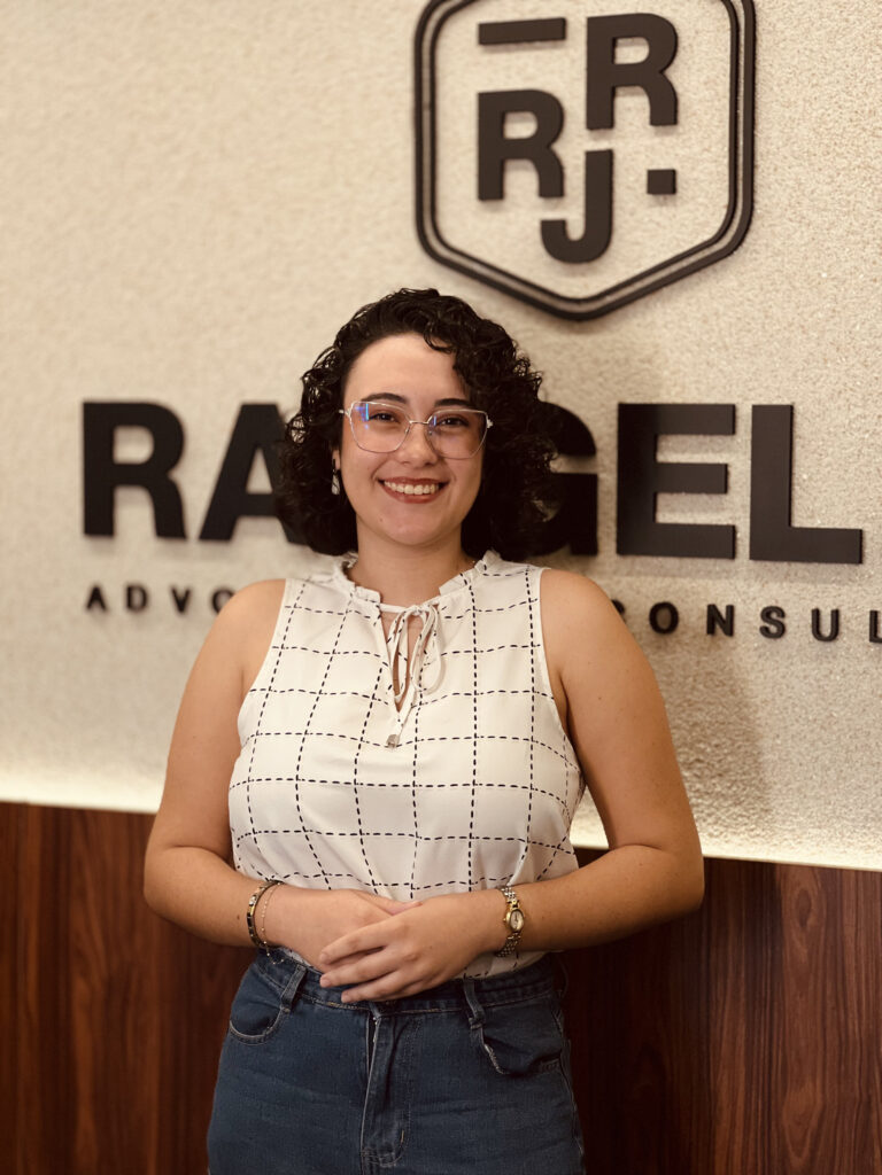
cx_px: 441
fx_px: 2616
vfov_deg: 25.3
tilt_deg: -2.9
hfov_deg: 19.1
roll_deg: -0.1
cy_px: 588
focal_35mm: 77
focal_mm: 9
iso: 200
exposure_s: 1/40
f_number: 2.8
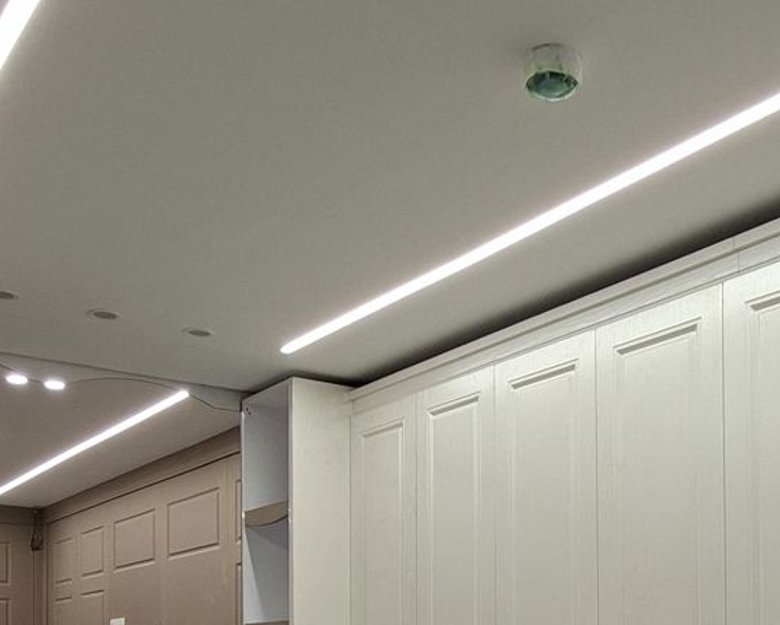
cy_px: 633
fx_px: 1016
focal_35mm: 44
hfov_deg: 41.6
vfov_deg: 31.5
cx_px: 497
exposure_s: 1/120
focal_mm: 1.74
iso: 40
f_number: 2.2
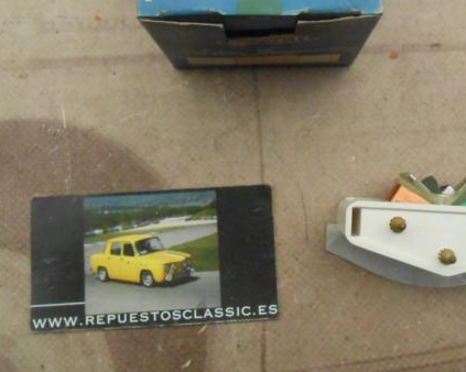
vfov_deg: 31.0
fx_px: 662
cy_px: 106
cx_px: 277
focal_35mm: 48
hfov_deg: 38.7
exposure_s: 1/125
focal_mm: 4.6
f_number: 3.5
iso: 640
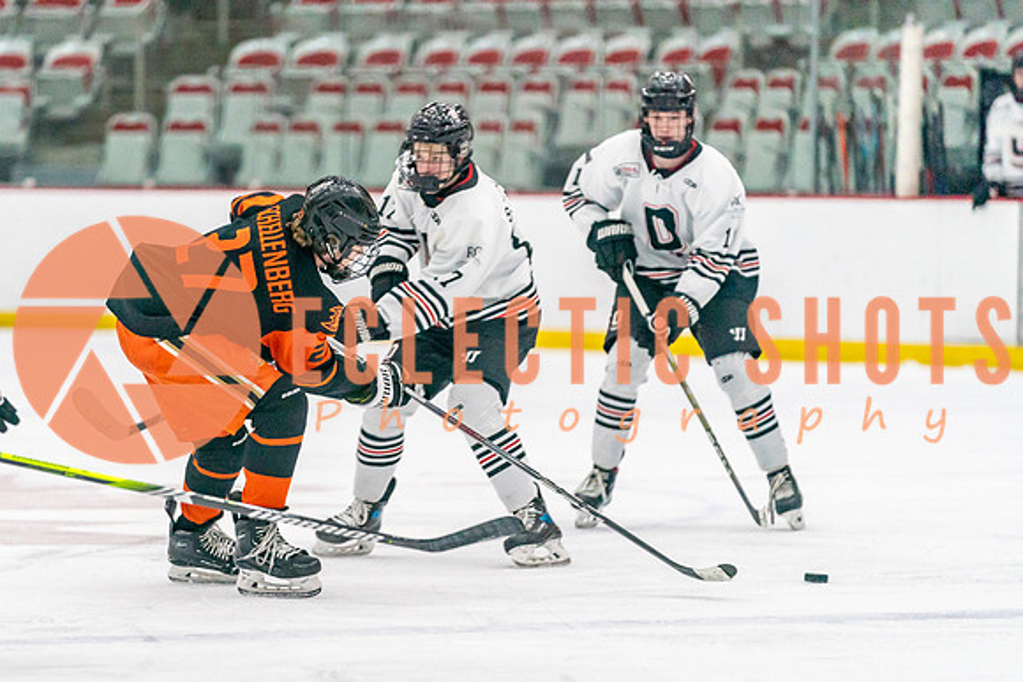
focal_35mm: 275
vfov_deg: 5.0
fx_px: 7825
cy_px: 423
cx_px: 331
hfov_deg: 7.5
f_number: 2.8
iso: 3200
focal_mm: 200
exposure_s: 1/1250
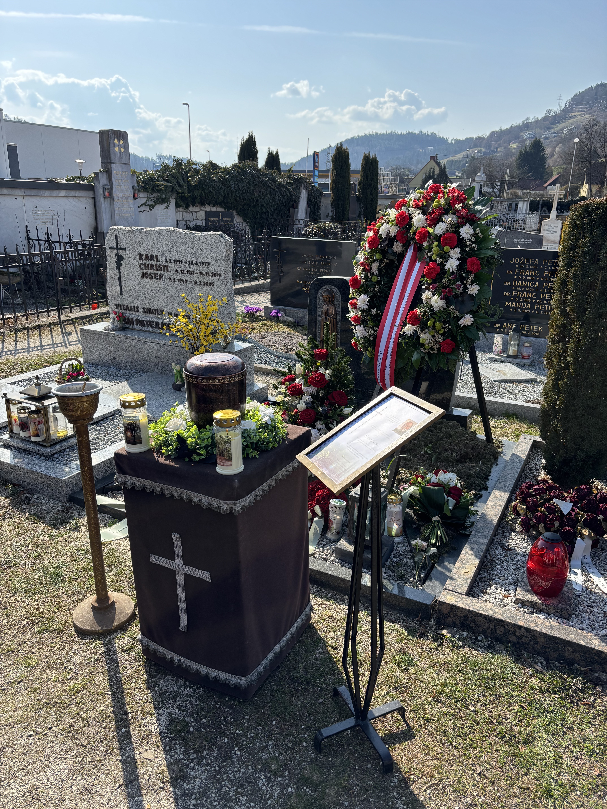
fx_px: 608
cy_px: 404
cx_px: 304
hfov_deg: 53.1
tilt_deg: -18.5
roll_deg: -1.1
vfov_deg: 67.3
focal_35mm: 26
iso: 50
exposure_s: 1/1912
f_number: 1.6
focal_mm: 5.96
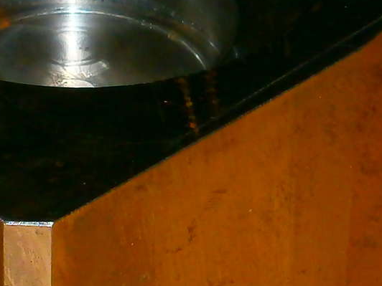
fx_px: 3785
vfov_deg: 4.3
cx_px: 218
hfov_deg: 5.8
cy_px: 194
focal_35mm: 343
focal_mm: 13.4
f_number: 5.2
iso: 125
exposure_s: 1/60
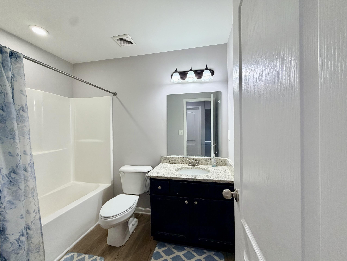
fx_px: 140
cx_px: 174
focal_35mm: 14
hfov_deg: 102.1
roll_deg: +1.0
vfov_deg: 85.7
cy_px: 130
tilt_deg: -0.3
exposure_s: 1/120
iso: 160
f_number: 2.2
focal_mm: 2.22
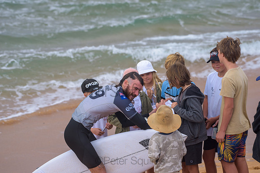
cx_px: 130
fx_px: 1465
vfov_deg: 6.8
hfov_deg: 10.1
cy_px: 86
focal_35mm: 203
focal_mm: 200
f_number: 5.6
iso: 280
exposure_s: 1/800
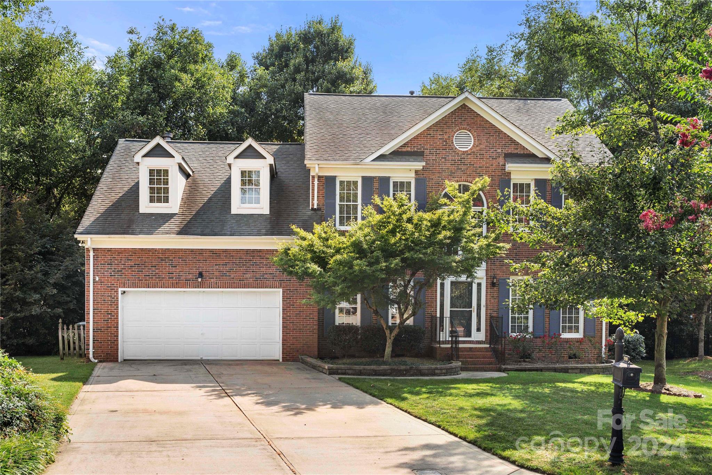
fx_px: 692
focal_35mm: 35
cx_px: 356
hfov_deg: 54.4
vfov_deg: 37.8
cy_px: 238
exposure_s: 1/125
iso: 100
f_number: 8
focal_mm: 35
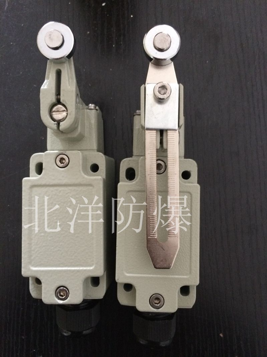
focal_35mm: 29
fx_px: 298
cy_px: 178
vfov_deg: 61.7
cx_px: 134
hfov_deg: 48.2
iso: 250
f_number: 2.2
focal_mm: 4.15
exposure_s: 1/17
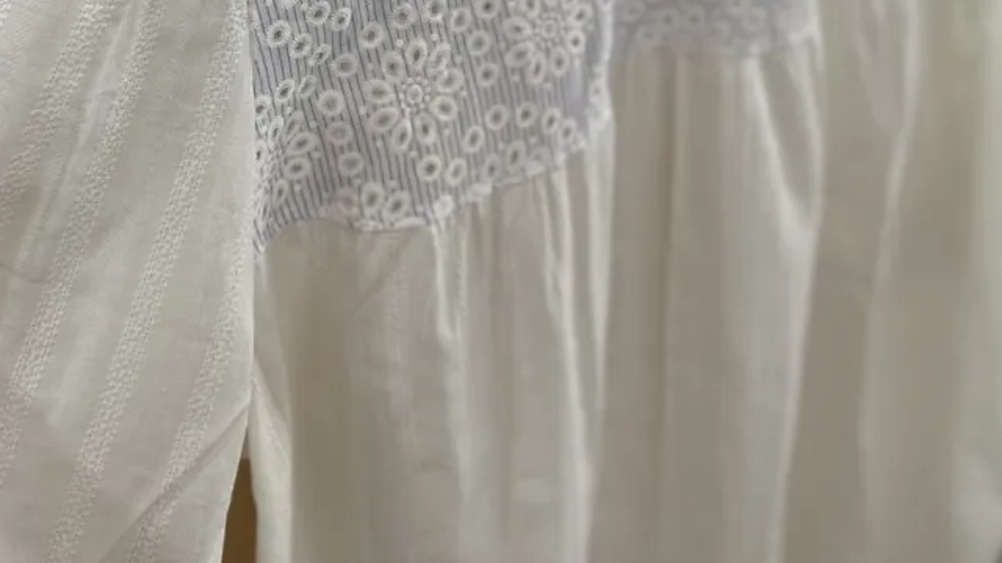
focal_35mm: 49
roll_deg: +0.2
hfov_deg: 41.5
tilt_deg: -19.3
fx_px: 1302
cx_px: 321
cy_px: -181
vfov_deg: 21.8
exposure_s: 1/50
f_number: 1.78
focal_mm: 6.86
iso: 125
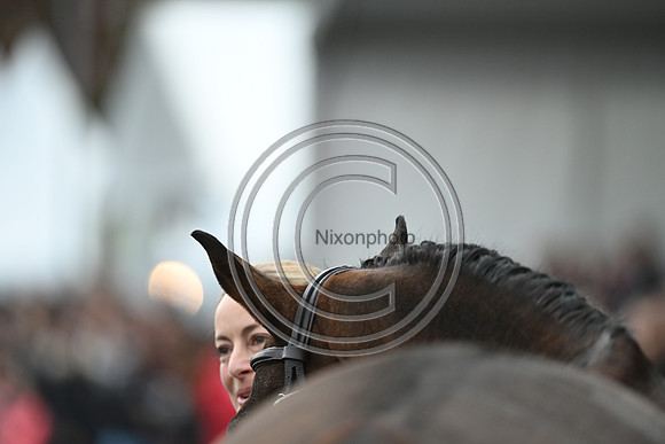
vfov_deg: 3.8
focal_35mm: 360
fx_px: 6651
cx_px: 332
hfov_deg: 5.7
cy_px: 222
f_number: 4.5
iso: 1600
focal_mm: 360
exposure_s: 1/1250
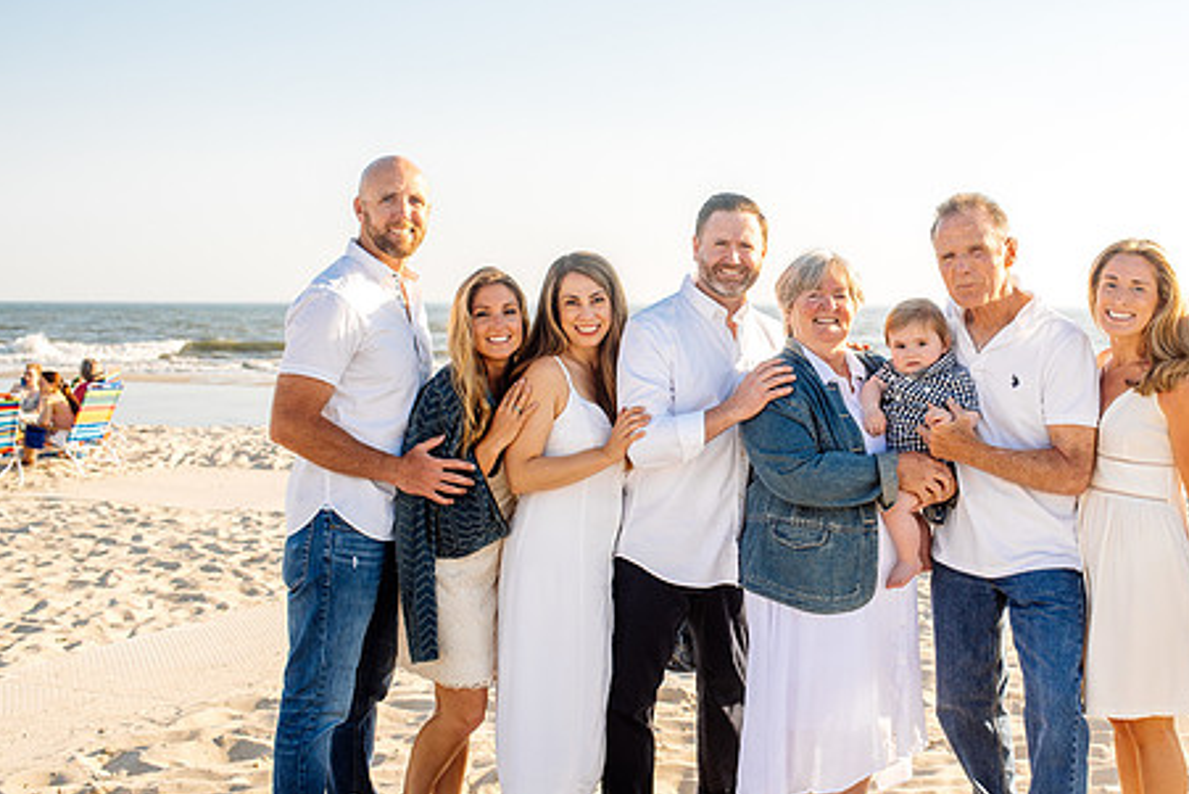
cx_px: 743
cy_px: 439
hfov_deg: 43.3
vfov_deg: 29.9
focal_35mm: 45
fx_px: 1487
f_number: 4.5
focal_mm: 35
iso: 160
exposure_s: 1/500
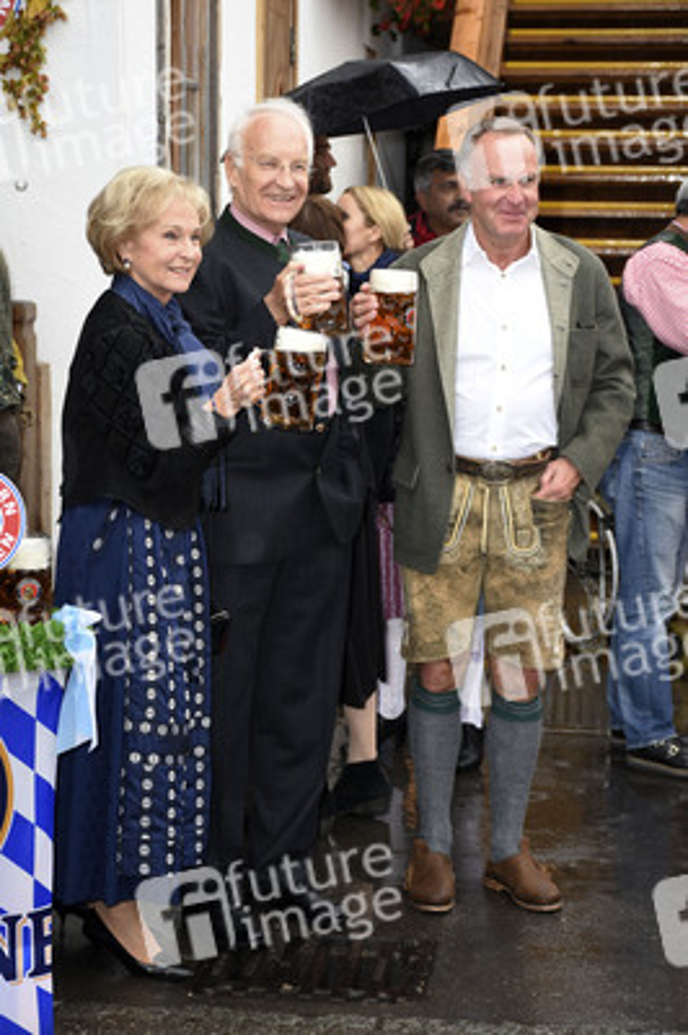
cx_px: 344
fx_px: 2412
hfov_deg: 16.2
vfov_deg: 24.2
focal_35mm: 84
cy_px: 518
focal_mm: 56
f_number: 5.6
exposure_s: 1/250
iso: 640
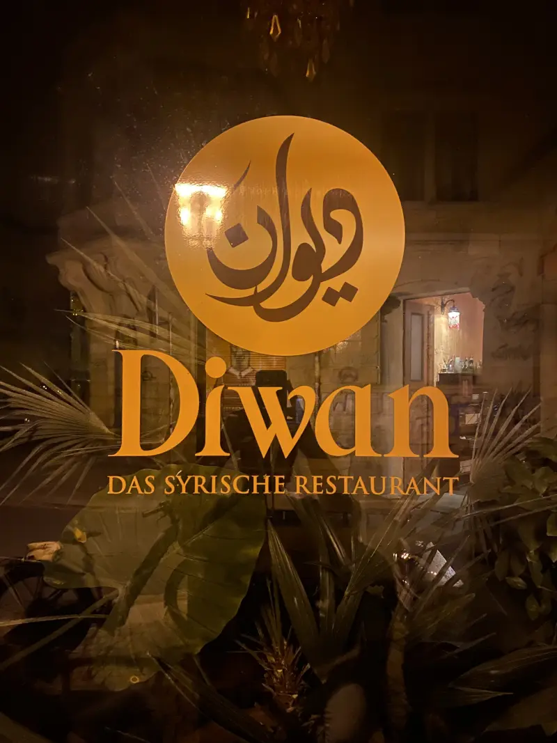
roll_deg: -0.7
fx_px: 558
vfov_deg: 67.3
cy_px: 372
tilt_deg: +1.4
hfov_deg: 53.1
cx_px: 278
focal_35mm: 26
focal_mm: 4.25
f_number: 1.8
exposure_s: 1/8
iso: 640
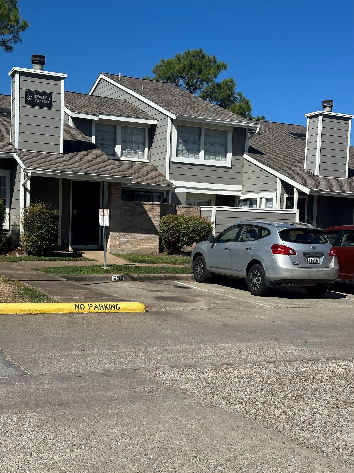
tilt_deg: -0.5
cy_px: 236
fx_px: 654
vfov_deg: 39.7
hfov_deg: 30.3
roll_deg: -2.0
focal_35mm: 48
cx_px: 177
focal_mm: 6.86
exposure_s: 1/6211
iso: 64
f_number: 1.78
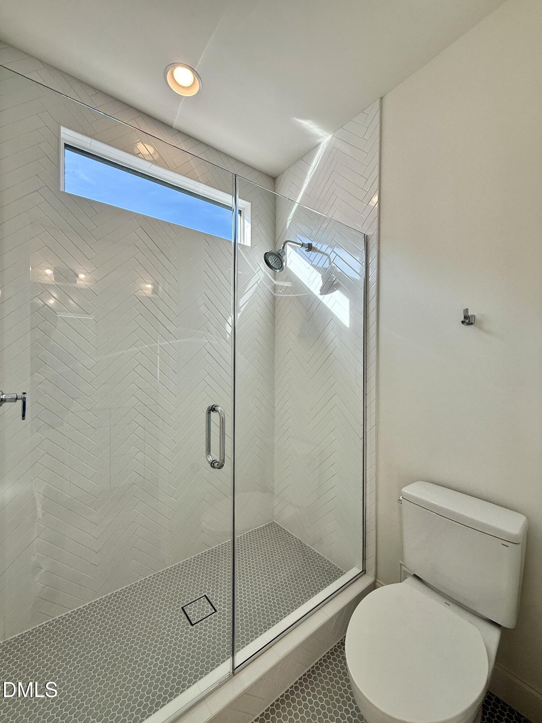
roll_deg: -0.4
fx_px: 292
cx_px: 271
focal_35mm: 14
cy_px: 362
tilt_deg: -0.1
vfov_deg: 102.1
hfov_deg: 85.7
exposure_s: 1/267
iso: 64
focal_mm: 2.22
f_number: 2.2
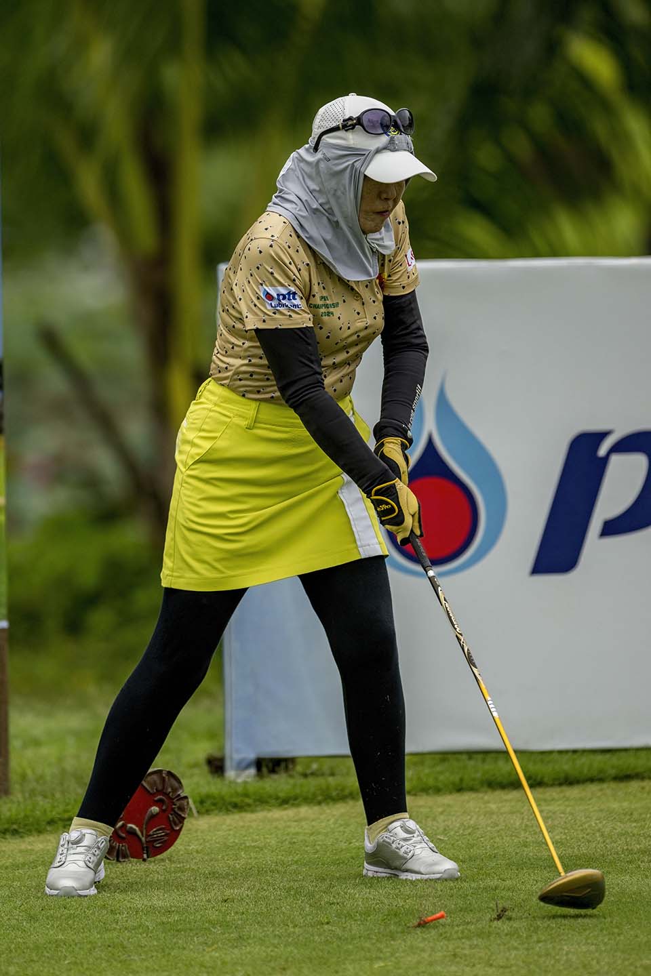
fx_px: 10849
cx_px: 326
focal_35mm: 400
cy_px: 488
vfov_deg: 5.2
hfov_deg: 3.4
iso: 320
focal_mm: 400
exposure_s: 1/4000
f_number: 3.5
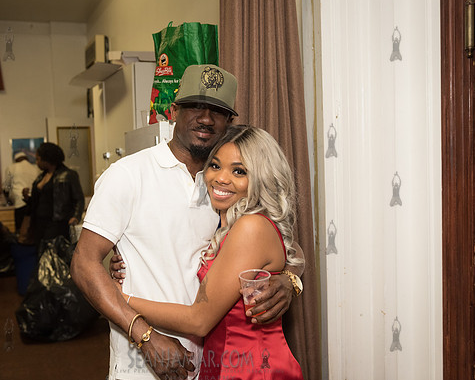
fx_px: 548
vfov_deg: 38.2
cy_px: 188
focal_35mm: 39
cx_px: 202
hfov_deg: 46.7
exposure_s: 1/400
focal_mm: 34
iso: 2000
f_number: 3.5
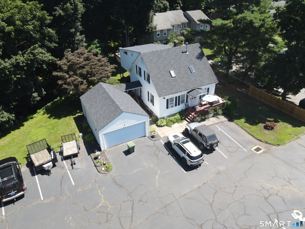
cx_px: 152
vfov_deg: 56.8
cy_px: 114
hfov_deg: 71.6
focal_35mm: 24
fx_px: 211
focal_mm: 4.5
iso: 100
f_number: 2.8
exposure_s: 1/240
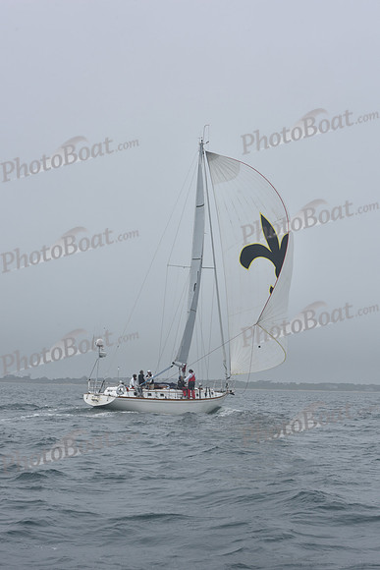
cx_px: 190
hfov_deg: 19.5
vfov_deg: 28.8
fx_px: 1108
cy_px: 285
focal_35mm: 70
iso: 250
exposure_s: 1/800
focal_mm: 70
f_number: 11
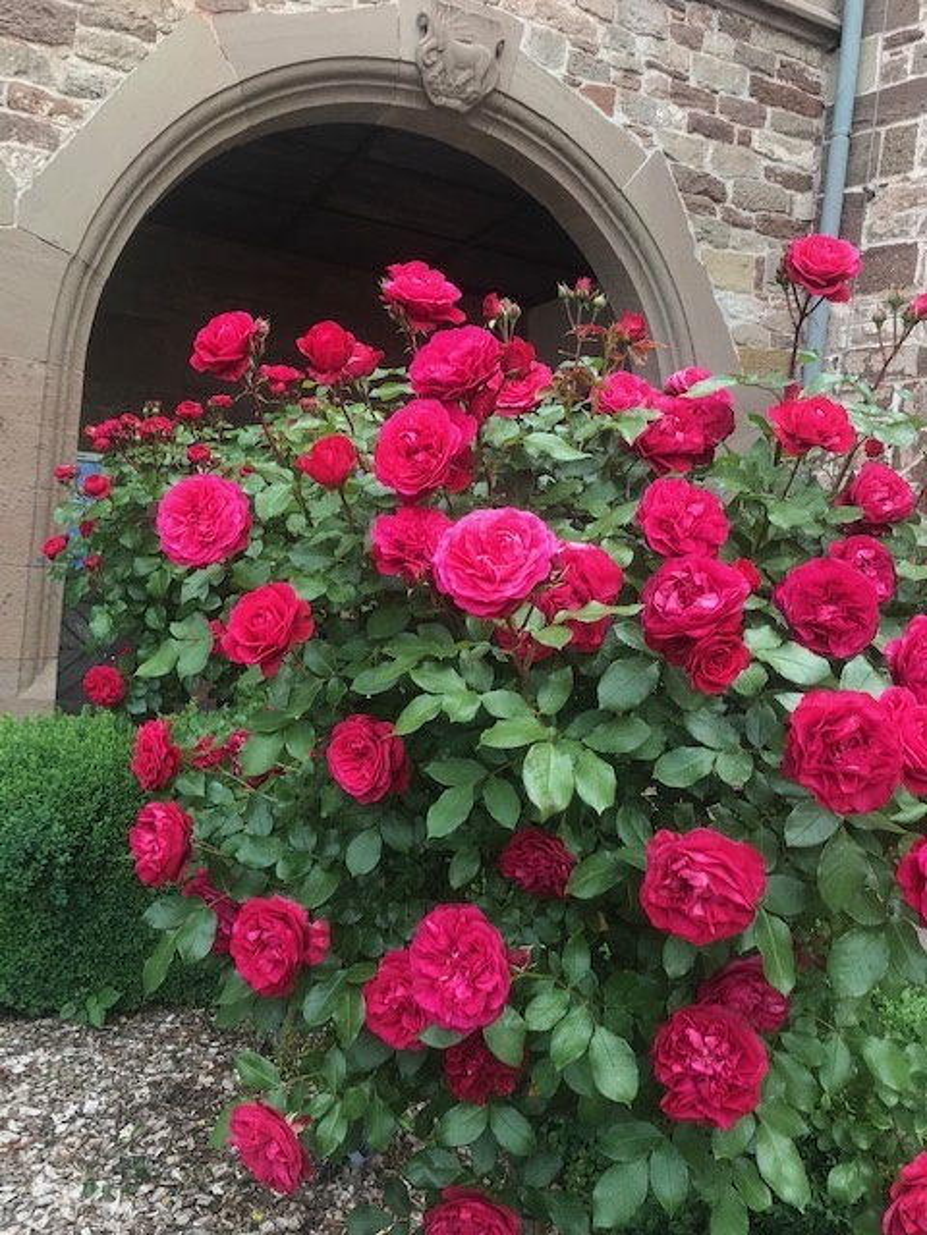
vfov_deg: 63.4
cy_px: 618
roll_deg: -5.0
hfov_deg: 49.7
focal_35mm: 28
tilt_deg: +0.4
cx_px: 464
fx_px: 1000
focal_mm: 3.99
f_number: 1.8
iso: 20
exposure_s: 1/264
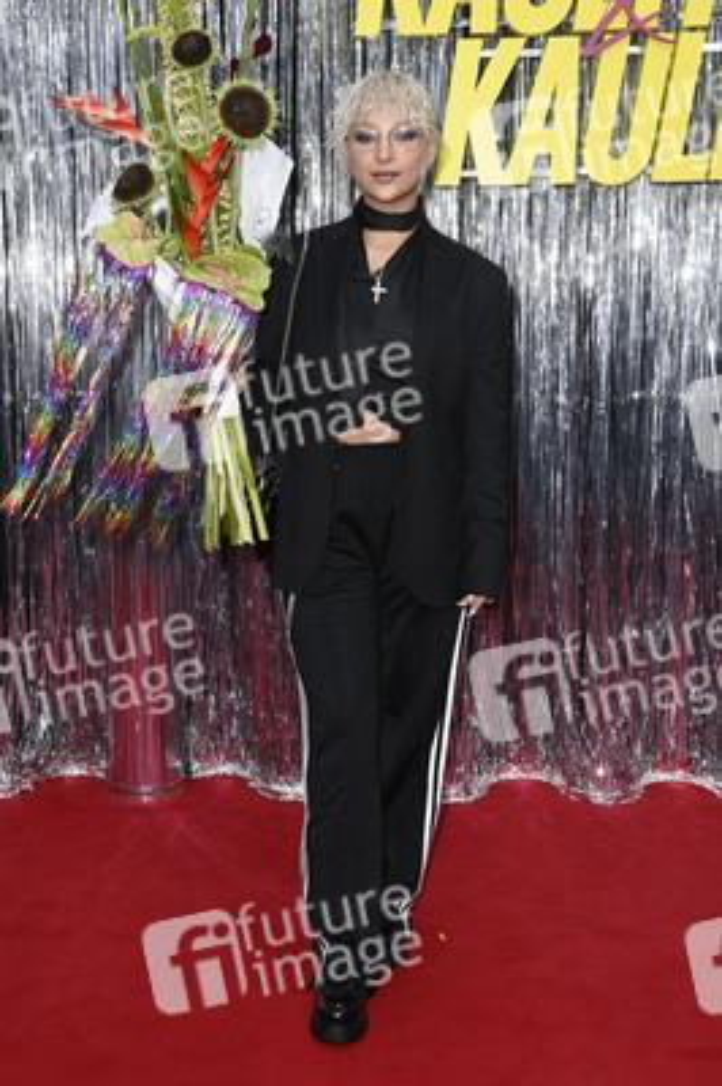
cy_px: 543
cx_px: 361
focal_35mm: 48
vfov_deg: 41.1
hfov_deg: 28.0
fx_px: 1446
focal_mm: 48
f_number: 6.3
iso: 400
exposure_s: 1/320
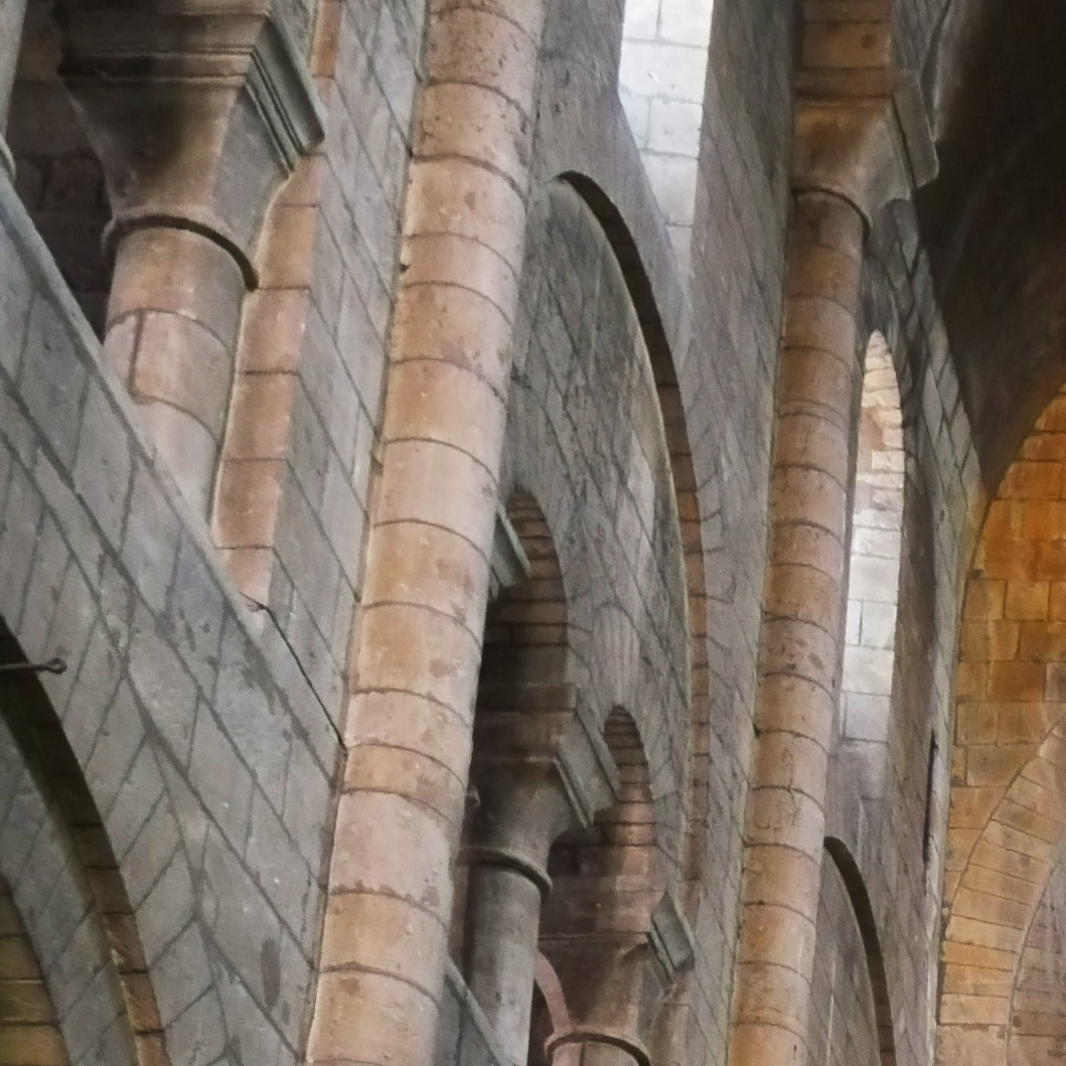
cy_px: 1912
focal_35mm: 92
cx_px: 1650
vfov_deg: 16.0
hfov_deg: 16.9
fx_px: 3205
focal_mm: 12
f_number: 3.5
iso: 3200
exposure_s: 1/25
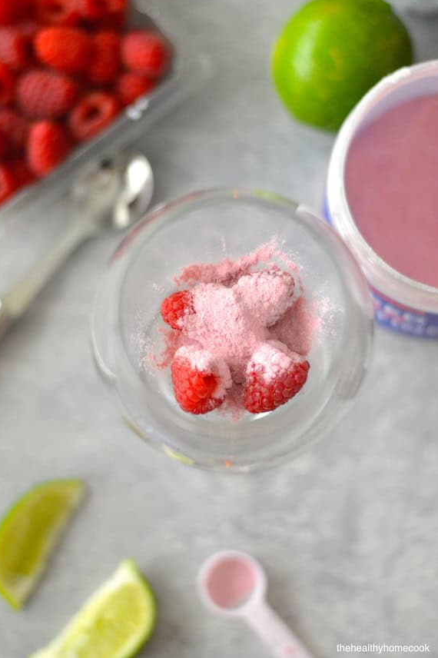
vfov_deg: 25.7
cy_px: 312
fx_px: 1443
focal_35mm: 79
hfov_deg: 17.3
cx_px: 211
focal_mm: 50
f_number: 2
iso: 2000
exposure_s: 1/500
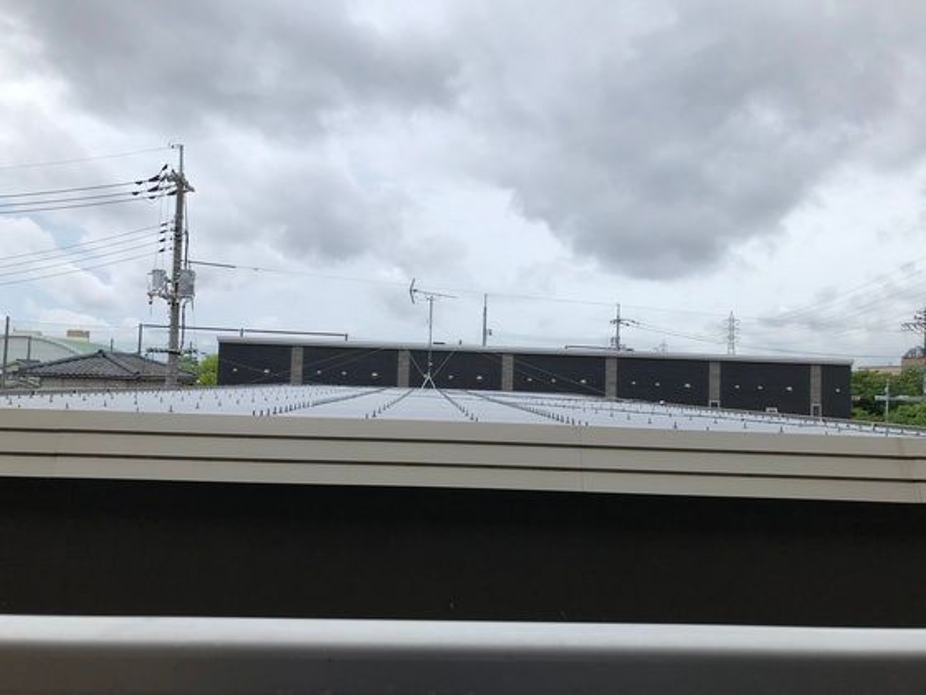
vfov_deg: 49.7
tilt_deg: +3.8
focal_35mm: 28
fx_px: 749
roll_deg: -1.6
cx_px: 463
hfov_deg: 63.4
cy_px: 348
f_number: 1.8
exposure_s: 1/2667
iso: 20
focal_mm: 3.99
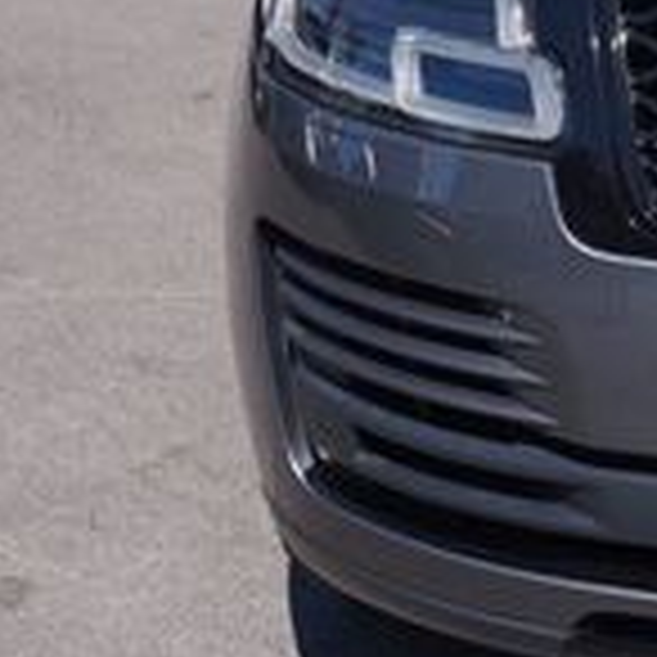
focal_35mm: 112
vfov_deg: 15.2
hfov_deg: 14.5
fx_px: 2405
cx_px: 990
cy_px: -22
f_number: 8
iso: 100
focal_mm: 20
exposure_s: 1/250
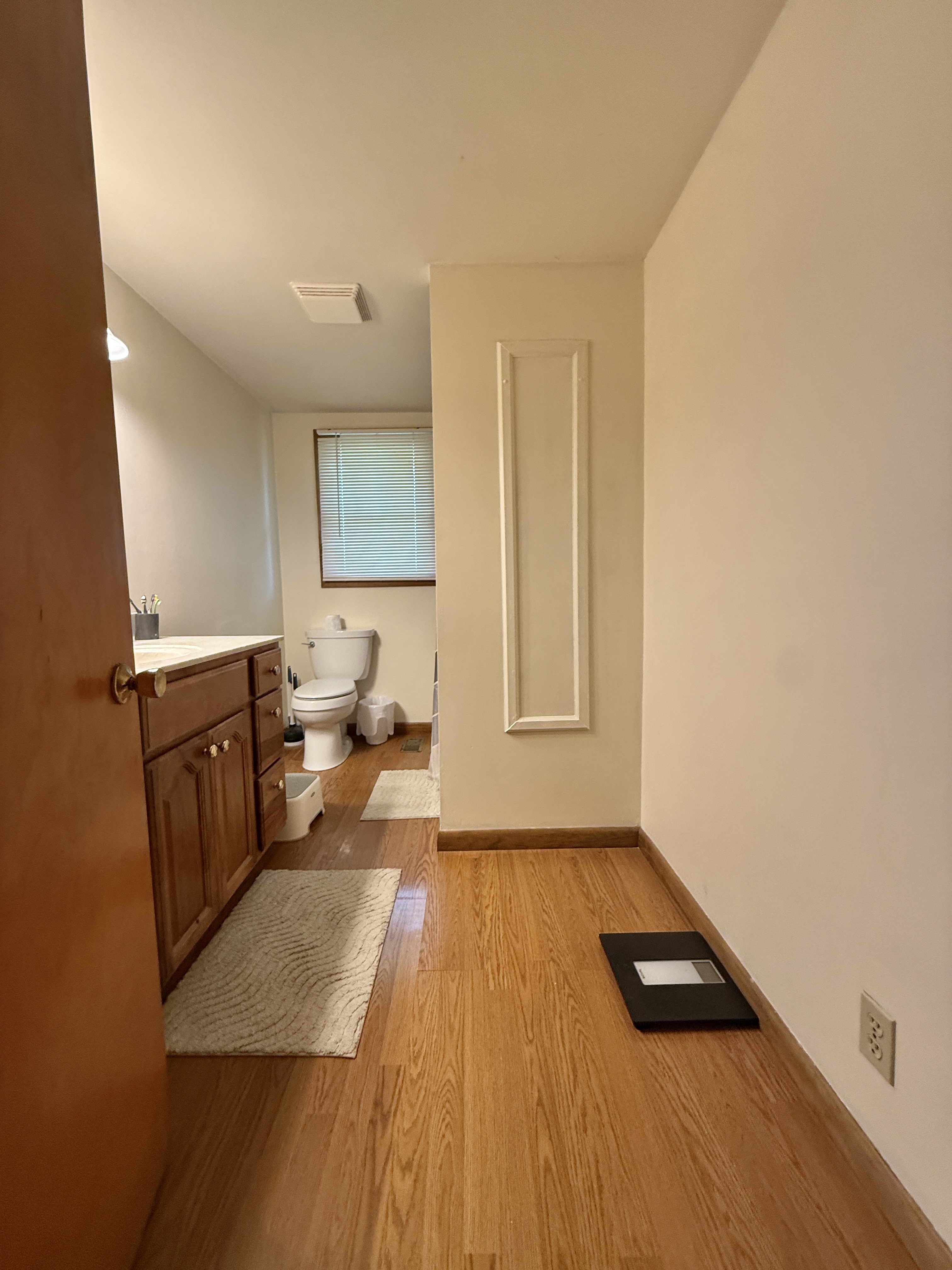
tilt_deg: -2.9
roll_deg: -1.4
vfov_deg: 102.1
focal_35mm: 14
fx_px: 513
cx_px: 476
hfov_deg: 85.7
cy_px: 635
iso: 200
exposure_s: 1/60
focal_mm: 2.22
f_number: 2.2
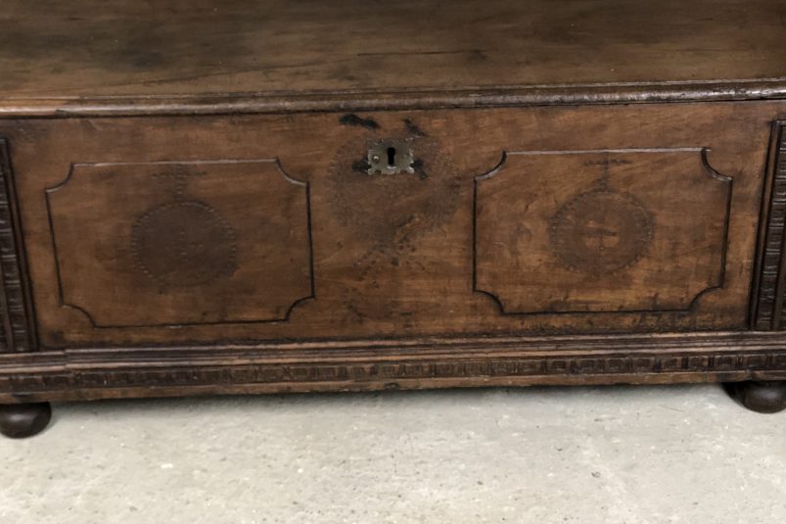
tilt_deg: -27.2
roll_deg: +2.3
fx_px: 1506
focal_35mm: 69
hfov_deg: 29.2
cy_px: 257
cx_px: 415
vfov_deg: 19.7
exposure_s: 1/17
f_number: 2.4
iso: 160
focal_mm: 6
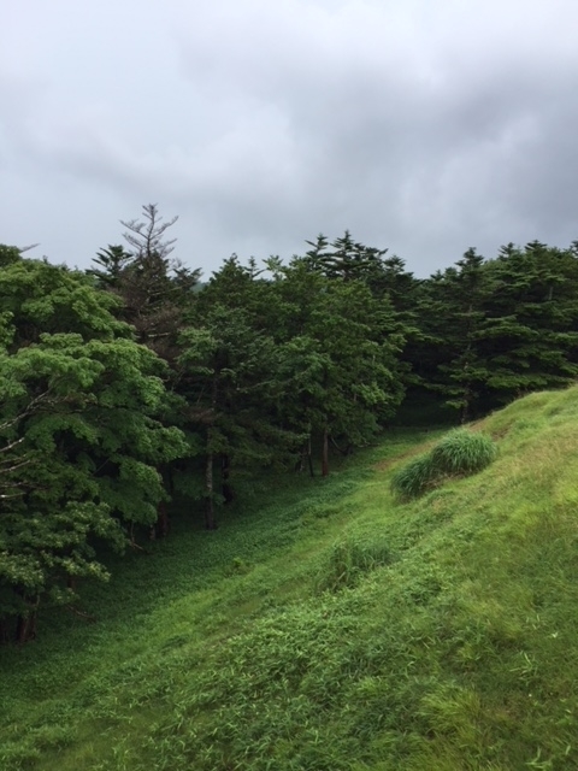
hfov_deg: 48.2
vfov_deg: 61.7
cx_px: 289
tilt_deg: -4.0
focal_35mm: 29
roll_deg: -0.9
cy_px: 386
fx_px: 646
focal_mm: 4.15
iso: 32
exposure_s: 1/527
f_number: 2.2
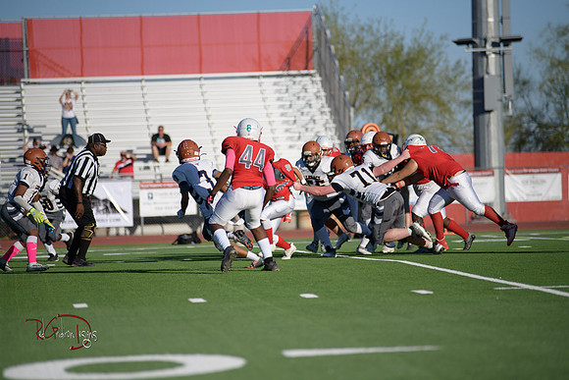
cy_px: 190
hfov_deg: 10.3
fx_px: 3162
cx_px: 284
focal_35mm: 200
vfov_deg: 6.9
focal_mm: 200
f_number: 2.8
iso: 160
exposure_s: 1/5000
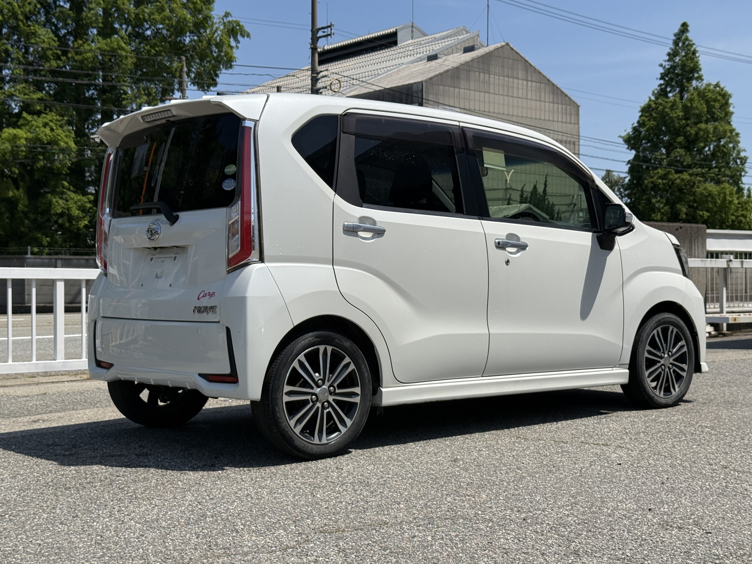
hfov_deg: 39.7
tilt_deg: +0.0
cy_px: 282
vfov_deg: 30.3
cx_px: 376
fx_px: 1043
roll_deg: -0.1
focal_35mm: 48
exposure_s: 1/9901
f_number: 1.78
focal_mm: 6.76
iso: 100
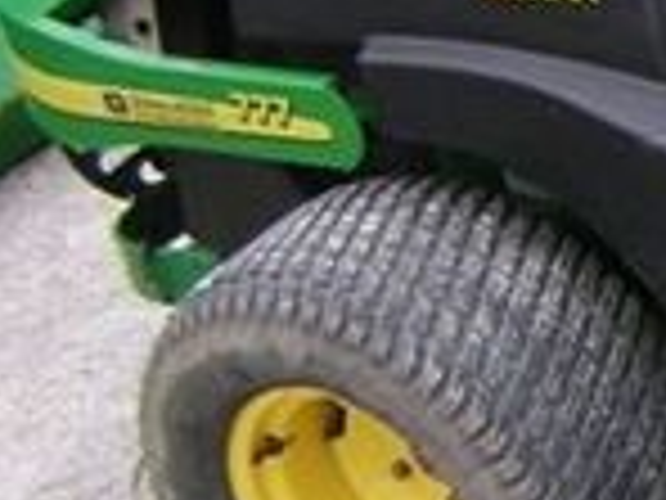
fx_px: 2540
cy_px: 320
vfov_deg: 11.2
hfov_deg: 13.8
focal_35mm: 132
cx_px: 1076
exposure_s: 1/390
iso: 50
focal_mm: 4.7
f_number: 2.6
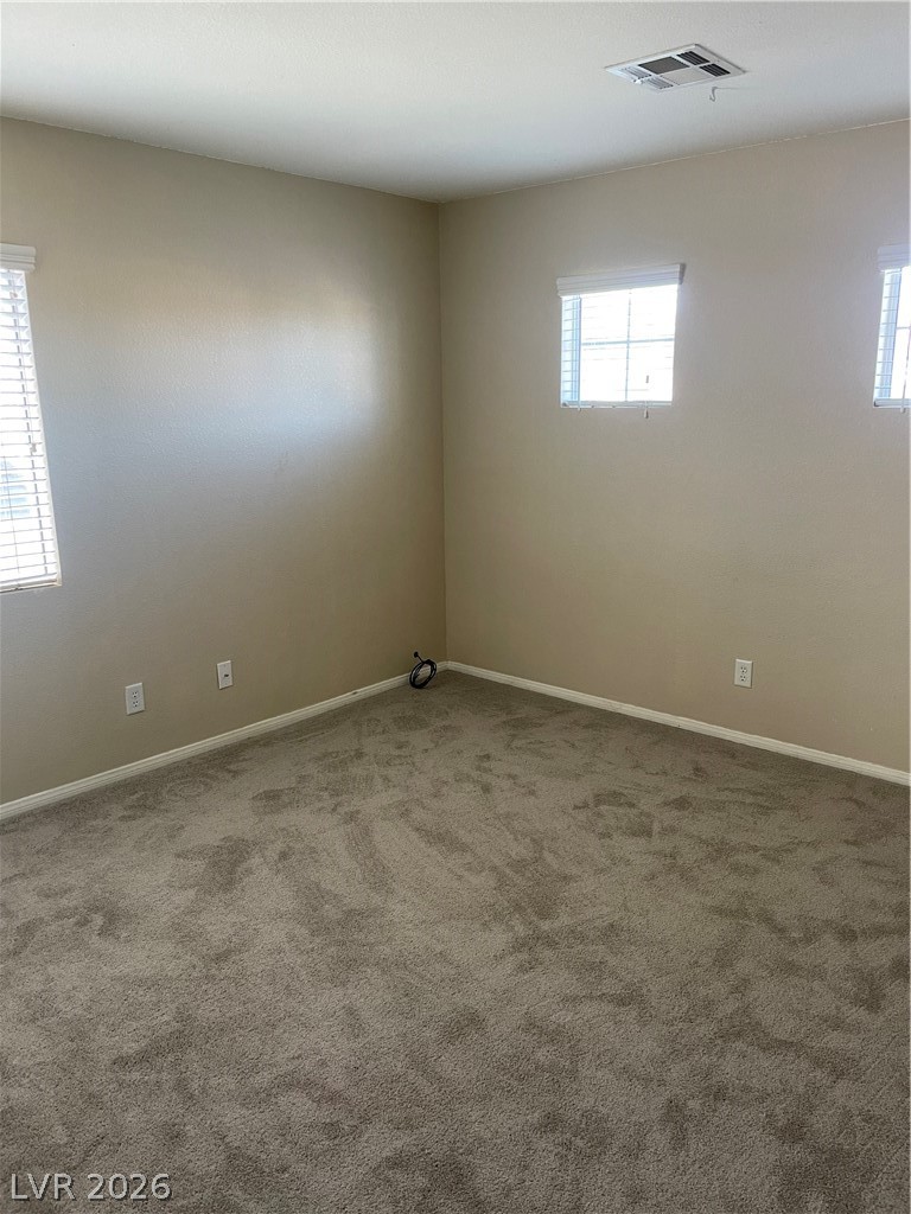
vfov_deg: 67.3
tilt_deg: -12.4
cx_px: 456
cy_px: 607
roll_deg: +0.7
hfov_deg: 53.1
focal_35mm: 26
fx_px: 912
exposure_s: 1/60
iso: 80
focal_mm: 4.2
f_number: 1.6
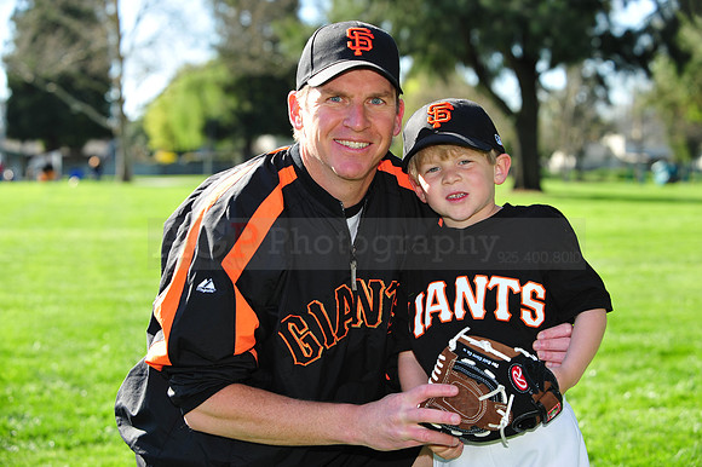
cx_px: 351
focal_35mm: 80
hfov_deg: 25.4
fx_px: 1559
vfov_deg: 17.0
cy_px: 234
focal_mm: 80
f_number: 5.6
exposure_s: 1/320
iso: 200
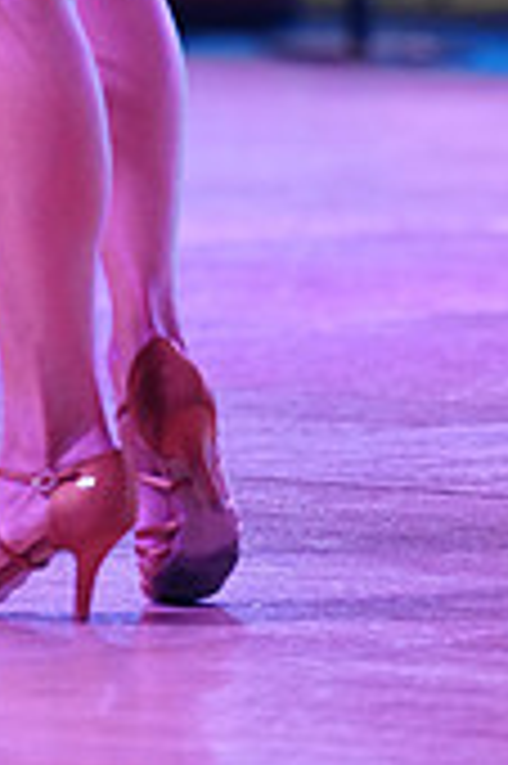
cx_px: -164
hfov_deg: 3.3
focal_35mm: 417
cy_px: -531
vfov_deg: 4.9
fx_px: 8844
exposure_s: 1/400
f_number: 2.8
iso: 2000
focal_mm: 122
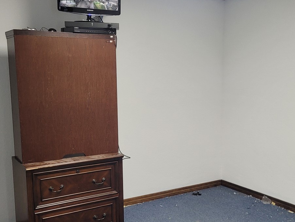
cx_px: 199
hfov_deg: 40.7
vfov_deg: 31.4
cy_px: 132
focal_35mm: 46
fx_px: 392
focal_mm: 5.4
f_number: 1.8
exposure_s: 1/60
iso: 200
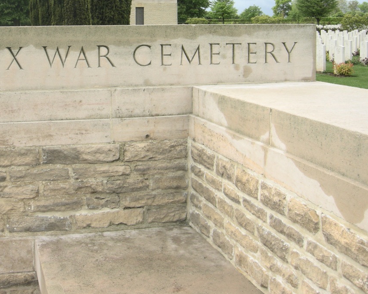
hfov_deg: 34.8
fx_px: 577
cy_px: 96
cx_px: 102
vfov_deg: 28.4
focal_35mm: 53
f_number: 4.8
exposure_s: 1/192
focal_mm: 7.5
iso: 64
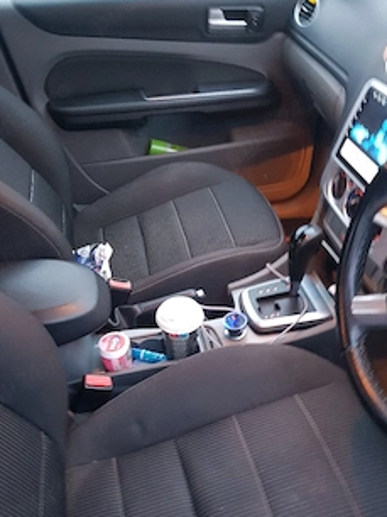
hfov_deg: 41.7
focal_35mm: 34
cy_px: 275
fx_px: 508
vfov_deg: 54.0
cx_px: 181
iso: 320
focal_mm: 4.3
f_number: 1.7
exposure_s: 1/10
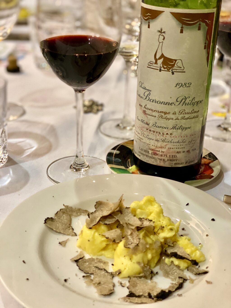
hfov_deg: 28.0
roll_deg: -1.1
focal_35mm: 52
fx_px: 463
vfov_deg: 36.8
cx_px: 116
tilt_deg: -25.2
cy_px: 154
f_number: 2
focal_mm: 6
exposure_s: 1/40
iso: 400
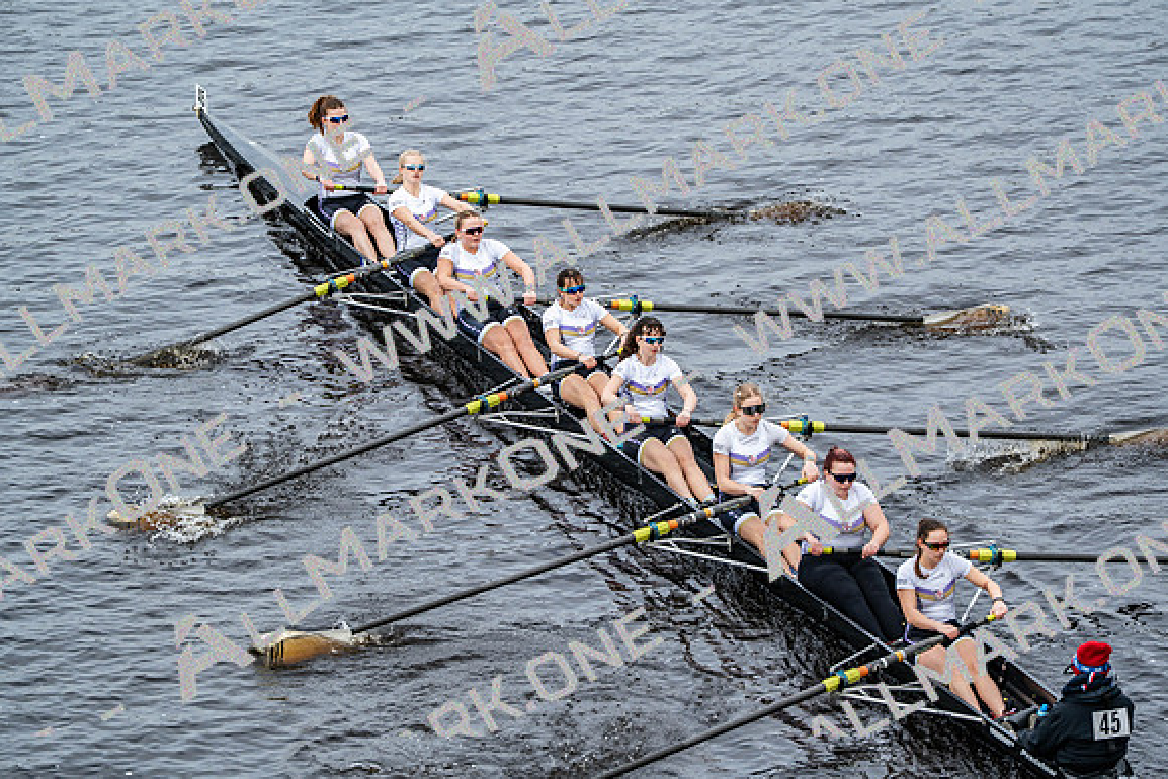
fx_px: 6523
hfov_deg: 10.2
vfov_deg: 6.8
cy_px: 390
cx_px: 585
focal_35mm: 201
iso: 250
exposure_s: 1/2000
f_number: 2.8
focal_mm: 200
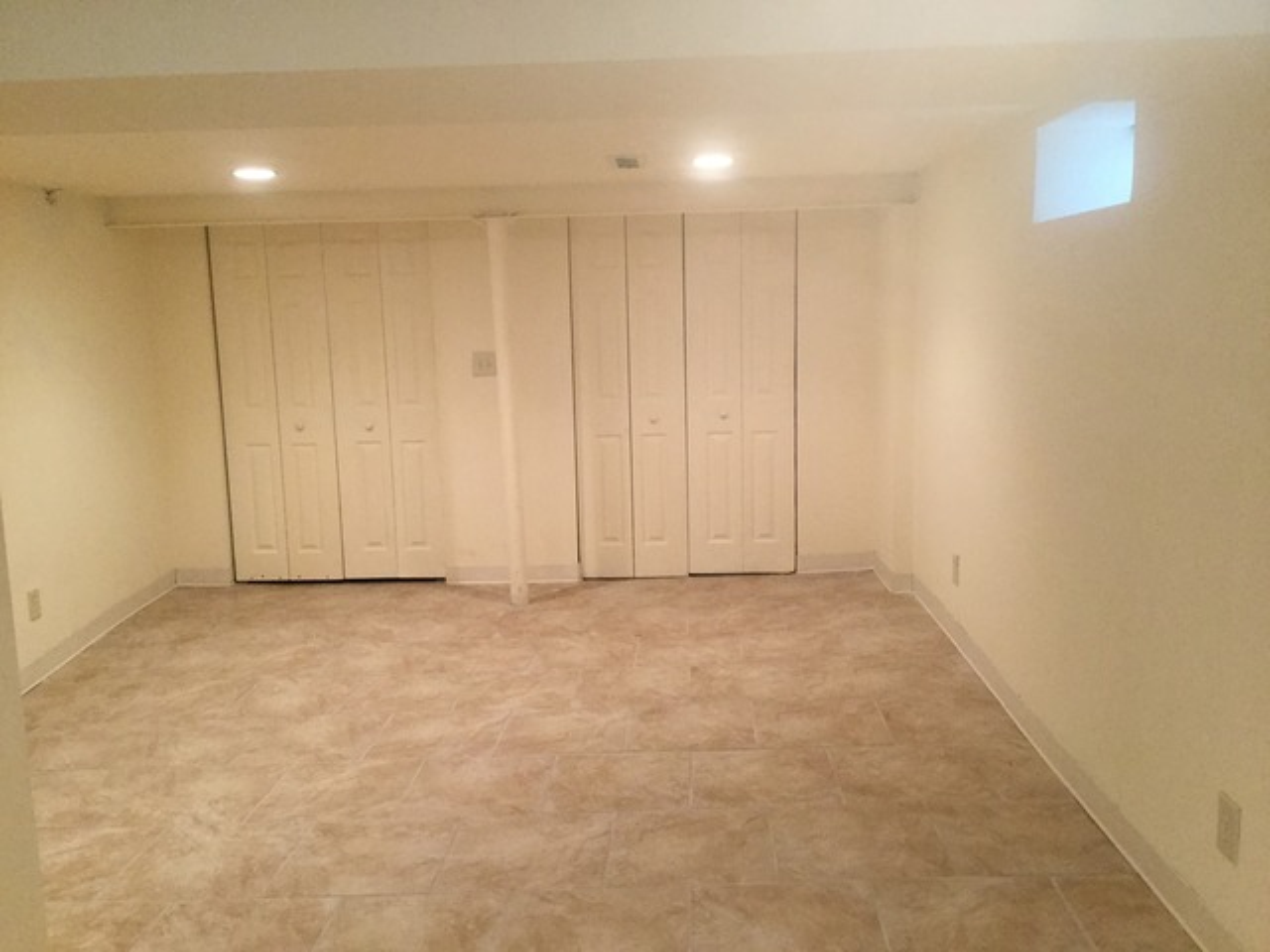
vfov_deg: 45.4
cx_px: 635
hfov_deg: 58.4
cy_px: 476
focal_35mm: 31
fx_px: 1137
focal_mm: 3.3
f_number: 2.4
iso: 100
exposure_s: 1/30
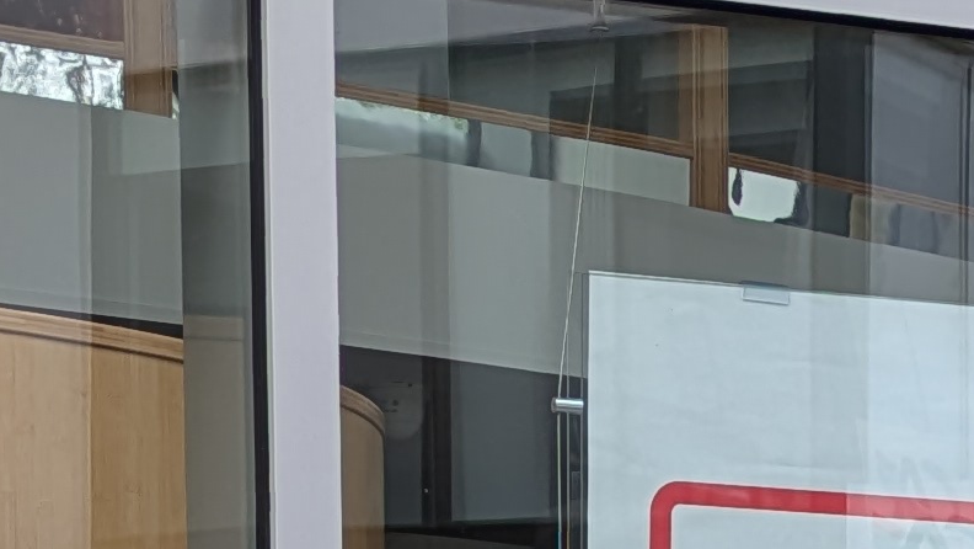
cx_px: 1048
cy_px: 1428
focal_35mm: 159
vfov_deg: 7.1
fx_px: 4108
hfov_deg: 13.3
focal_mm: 5.43
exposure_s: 1/560
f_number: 1.89
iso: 39
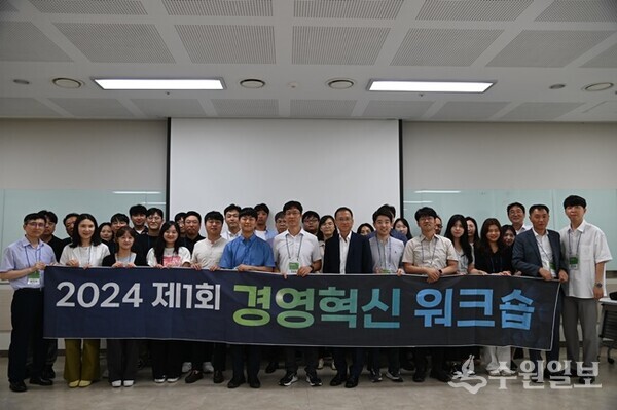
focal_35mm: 30
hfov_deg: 62.0
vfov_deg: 43.5
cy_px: 205
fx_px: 514
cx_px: 308
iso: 900
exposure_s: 1/125
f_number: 4
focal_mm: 30
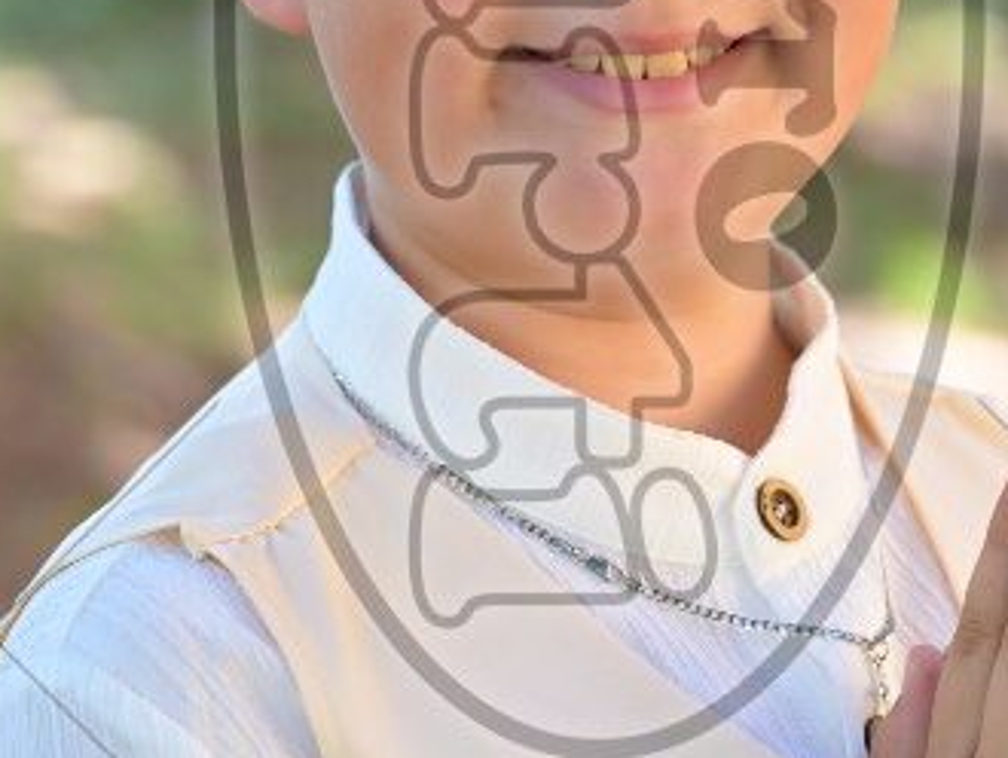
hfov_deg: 8.7
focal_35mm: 227
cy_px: 21
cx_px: 597
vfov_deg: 6.5
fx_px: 6615
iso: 640
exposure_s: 1/160
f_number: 5.6
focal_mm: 120
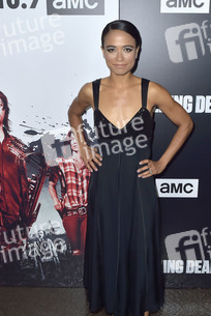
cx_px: 125
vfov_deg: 50.2
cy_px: 194
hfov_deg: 35.0
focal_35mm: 38
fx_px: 333
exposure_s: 1/250
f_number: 5.6
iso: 500
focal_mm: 29
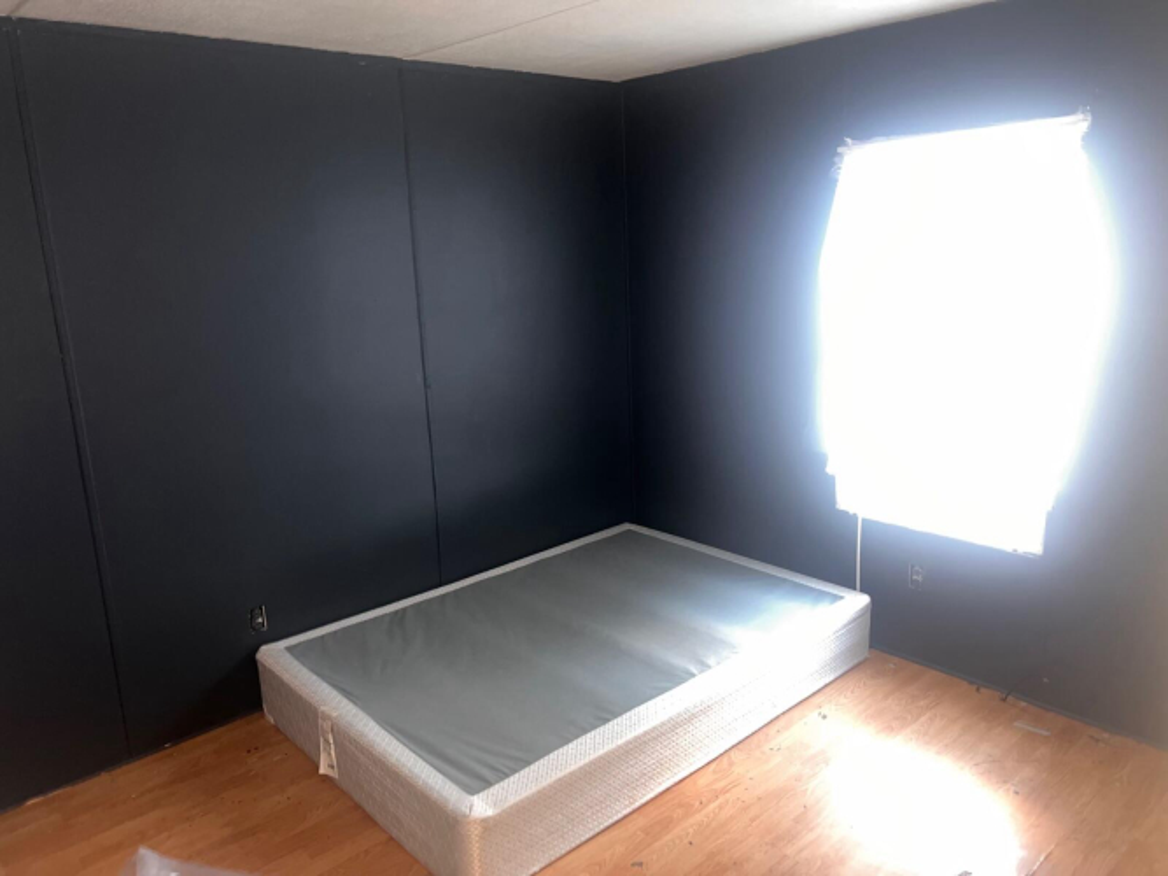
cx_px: 584
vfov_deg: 53.0
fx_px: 877
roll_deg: +1.3
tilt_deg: -12.8
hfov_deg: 67.3
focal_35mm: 26
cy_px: 438
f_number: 1.5
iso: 125
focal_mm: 5.7
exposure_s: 1/4
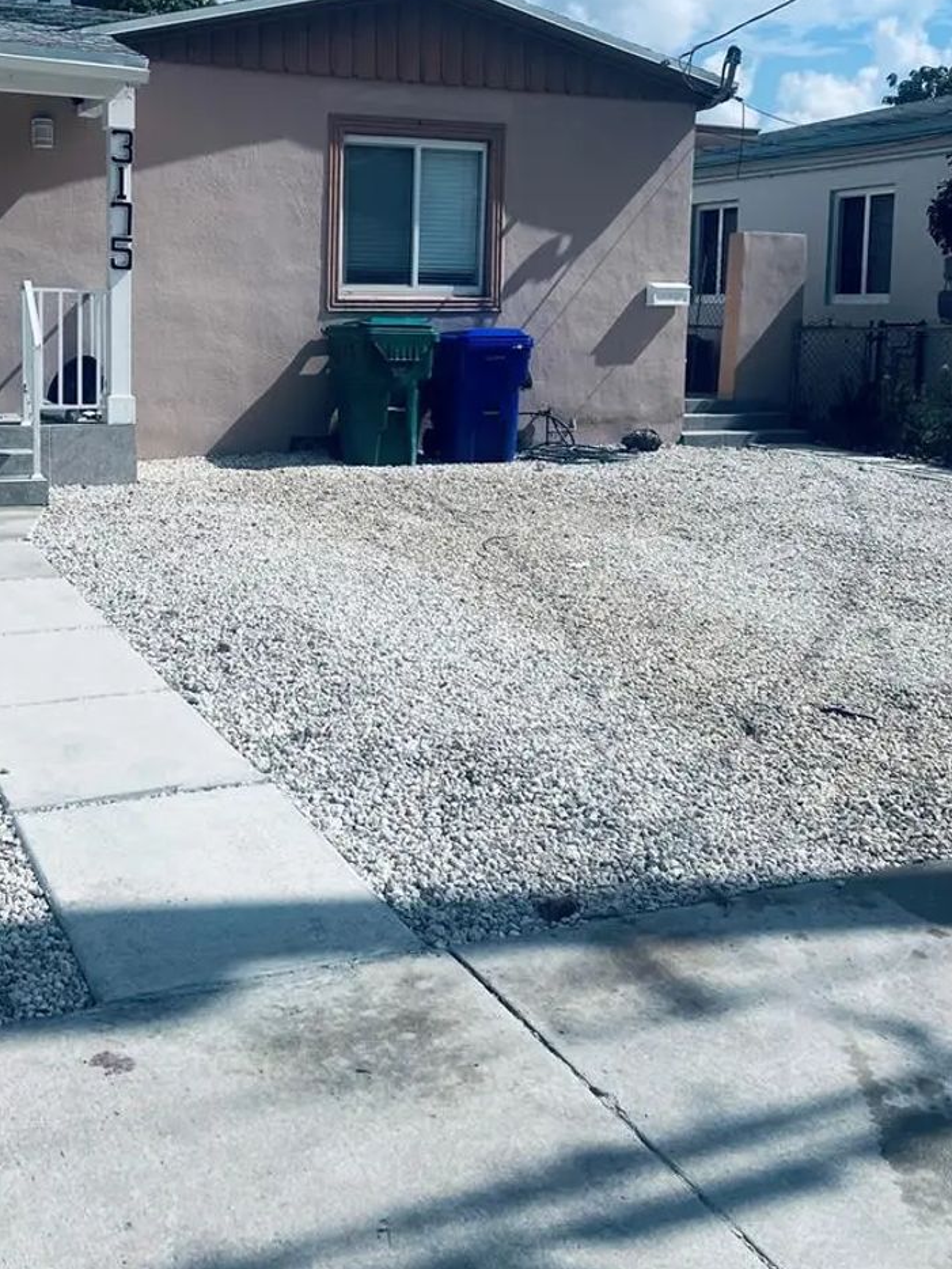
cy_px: 437
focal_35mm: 38
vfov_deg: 48.3
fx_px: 1393
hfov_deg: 37.2
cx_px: 301
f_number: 1.5
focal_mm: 5.7
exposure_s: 1/8696
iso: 50
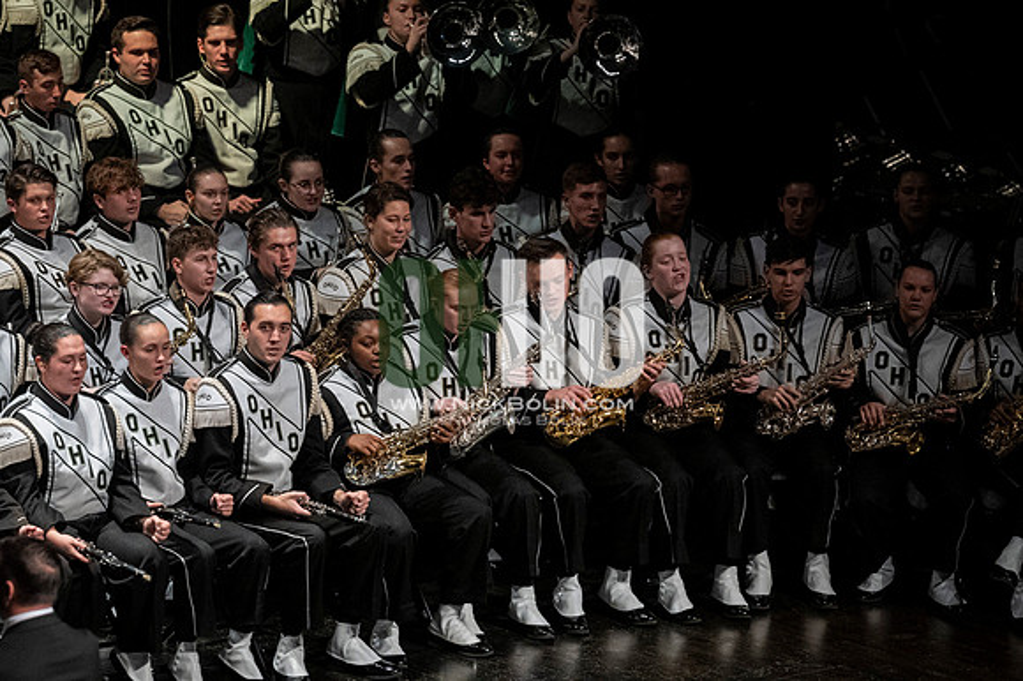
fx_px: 7441
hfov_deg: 7.9
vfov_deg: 5.2
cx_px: 512
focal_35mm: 262
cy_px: 340
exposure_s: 1/500
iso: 2000
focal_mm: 175
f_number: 4
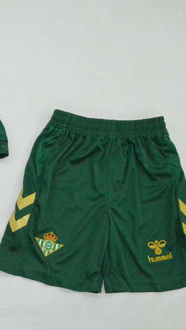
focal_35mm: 60
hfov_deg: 19.0
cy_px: 183
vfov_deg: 34.9
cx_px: -36
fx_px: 527
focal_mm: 22
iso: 6400
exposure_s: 1/200
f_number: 25
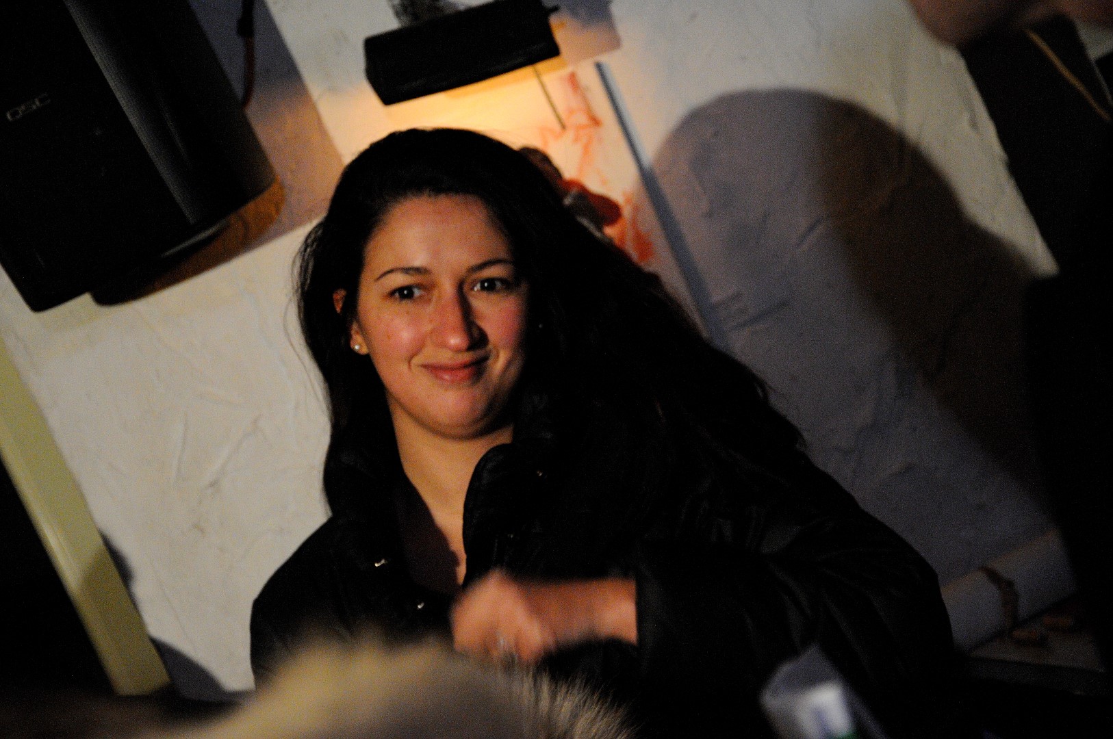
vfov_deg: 13.0
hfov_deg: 19.5
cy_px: 370
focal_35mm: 105
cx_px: 556
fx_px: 3242
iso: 3200
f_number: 5.3
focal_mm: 70
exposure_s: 1/20
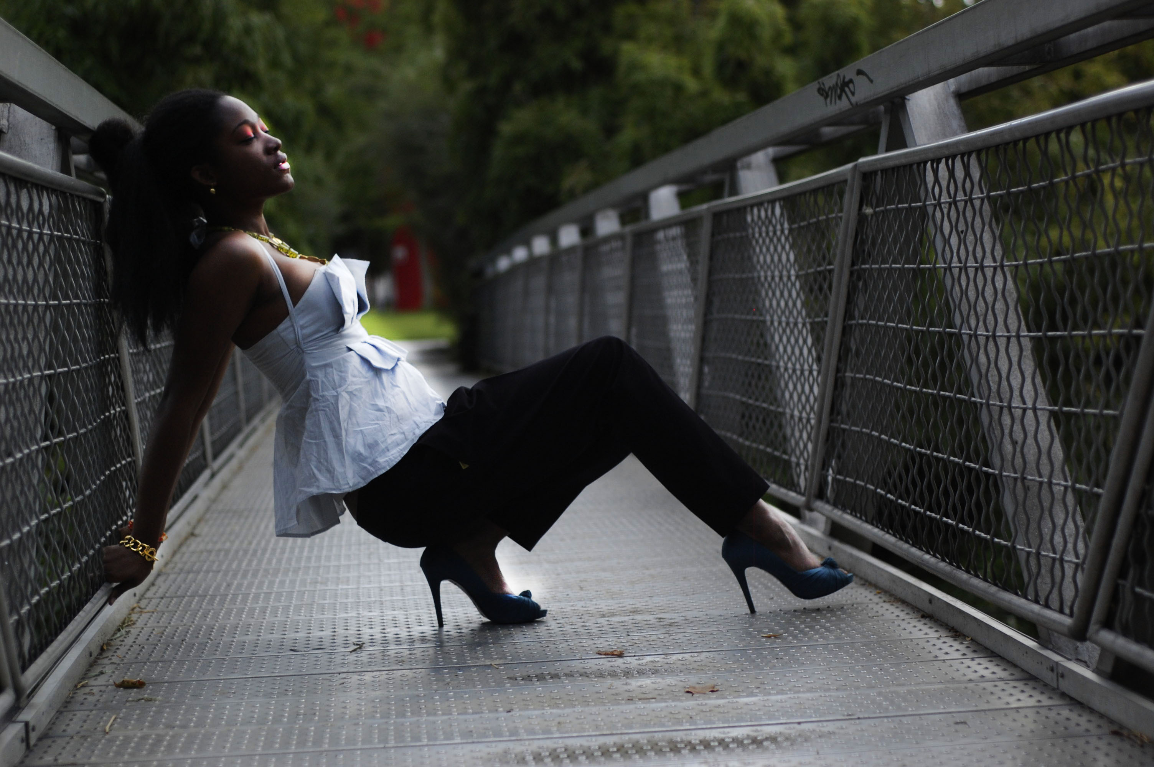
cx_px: 577
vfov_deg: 18.1
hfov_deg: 27.0
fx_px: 2402
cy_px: 384
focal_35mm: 75
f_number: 2.5
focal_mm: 50
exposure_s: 1/4000
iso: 640
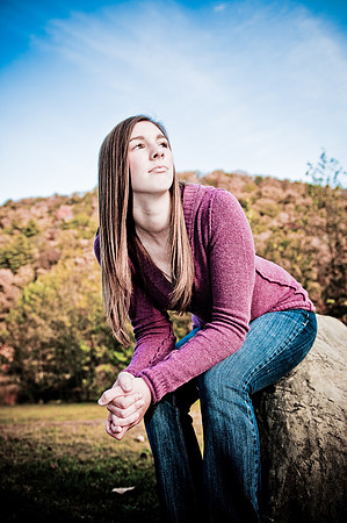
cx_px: 174
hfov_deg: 36.8
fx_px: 522
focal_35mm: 36
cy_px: 262
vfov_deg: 53.2
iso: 100
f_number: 2.8
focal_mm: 24
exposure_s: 1/250
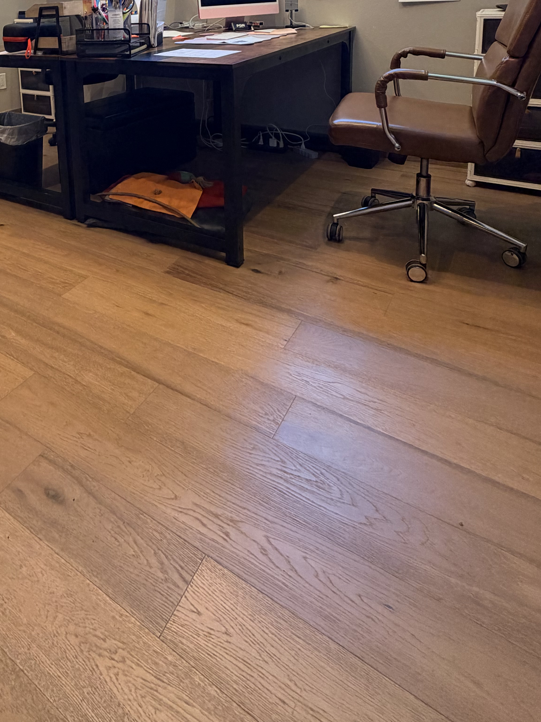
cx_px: 124
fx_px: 542
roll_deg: +3.1
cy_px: 76
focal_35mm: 26
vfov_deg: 58.0
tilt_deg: -8.2
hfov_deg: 50.5
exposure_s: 1/60
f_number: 2.2
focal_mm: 2.22
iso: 160
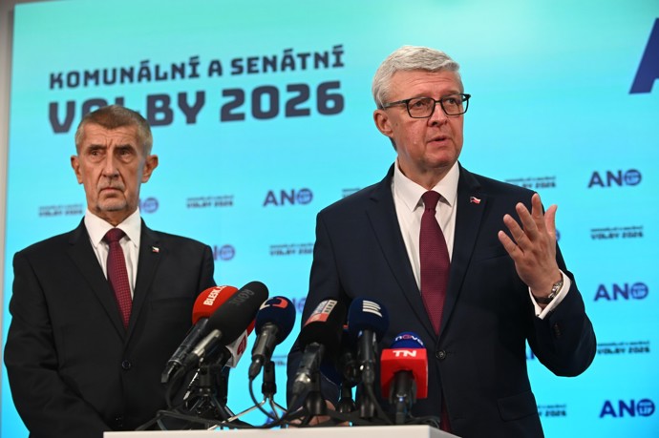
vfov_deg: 19.4
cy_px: 219
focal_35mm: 70
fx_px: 1280
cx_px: 330
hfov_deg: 28.9
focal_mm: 70
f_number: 4
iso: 1250
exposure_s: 1/400
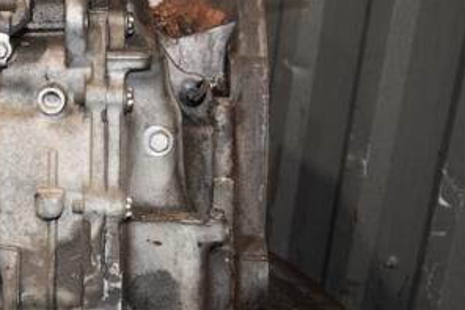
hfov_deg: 26.9
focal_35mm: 73
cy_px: 187
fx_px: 942
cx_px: 55
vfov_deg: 18.6
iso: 800
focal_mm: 24
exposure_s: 1/60
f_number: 5
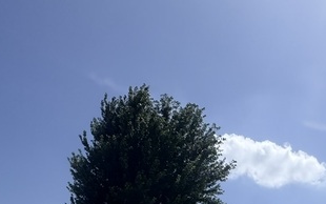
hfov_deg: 39.4
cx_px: 262
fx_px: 436
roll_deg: +0.2
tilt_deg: -2.4
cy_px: 370
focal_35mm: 49
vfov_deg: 19.5
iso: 40
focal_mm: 2.22
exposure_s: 1/3717
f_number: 2.2
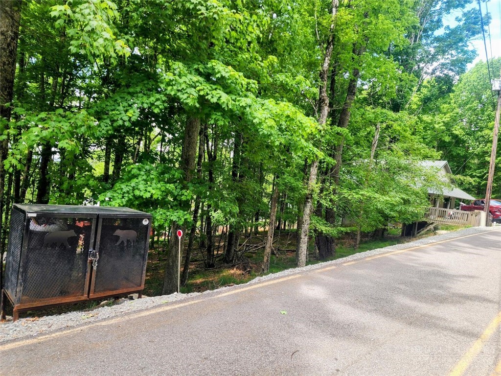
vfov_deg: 58.9
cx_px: 250
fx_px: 333
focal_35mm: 23
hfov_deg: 73.9
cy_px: 188
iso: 25
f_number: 1.8
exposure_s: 1/180
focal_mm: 6.4
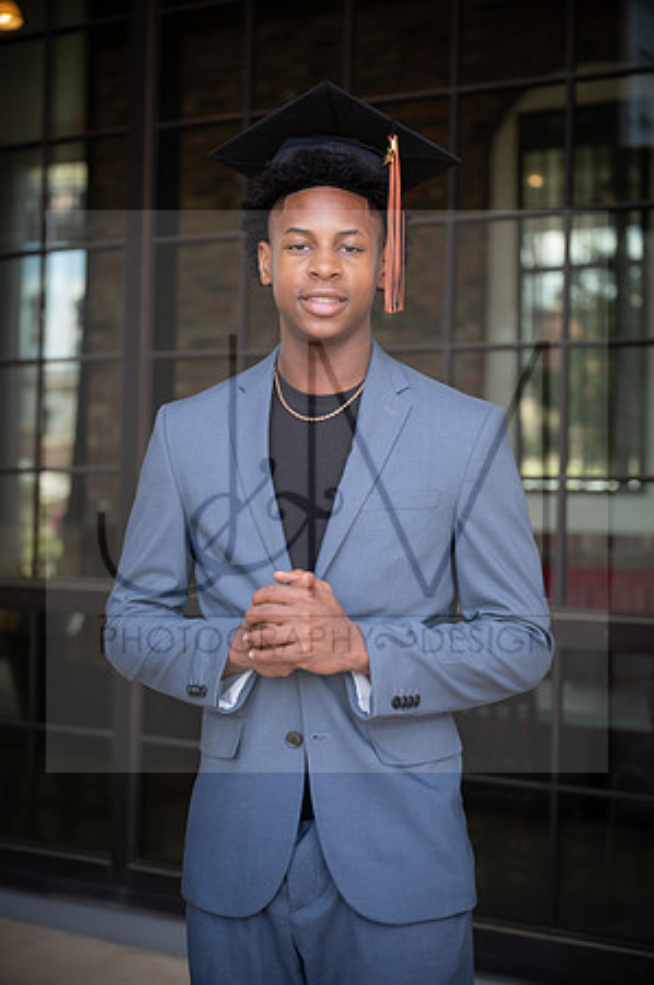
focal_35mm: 58
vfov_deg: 34.5
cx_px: 327
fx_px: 1584
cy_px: 492
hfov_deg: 23.3
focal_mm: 58
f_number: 2.8
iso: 250
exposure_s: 1/250
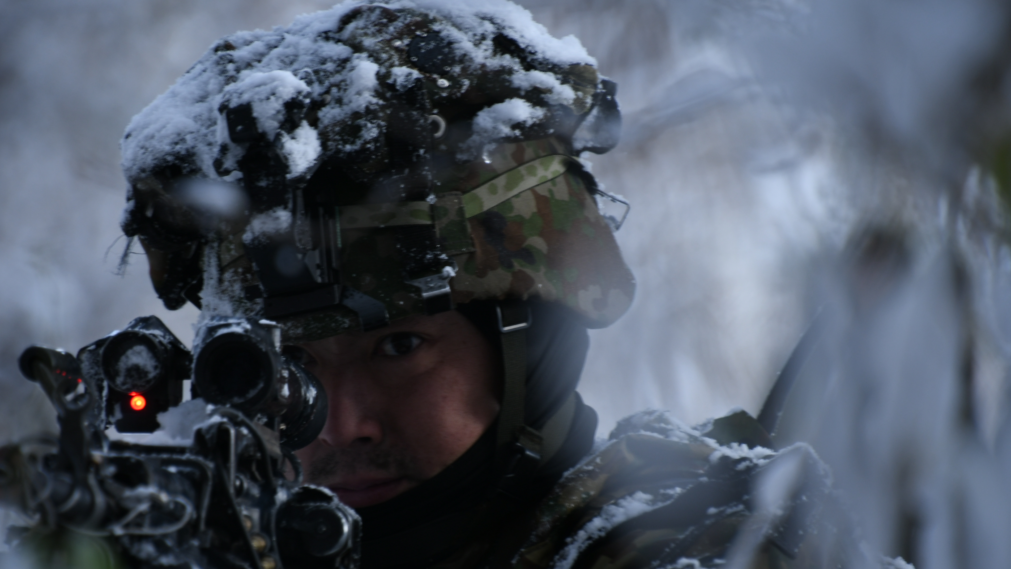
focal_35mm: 517
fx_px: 13860
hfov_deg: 4.2
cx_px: 457
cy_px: 356
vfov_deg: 2.4
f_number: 6.3
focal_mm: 300
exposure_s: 1/125
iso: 200
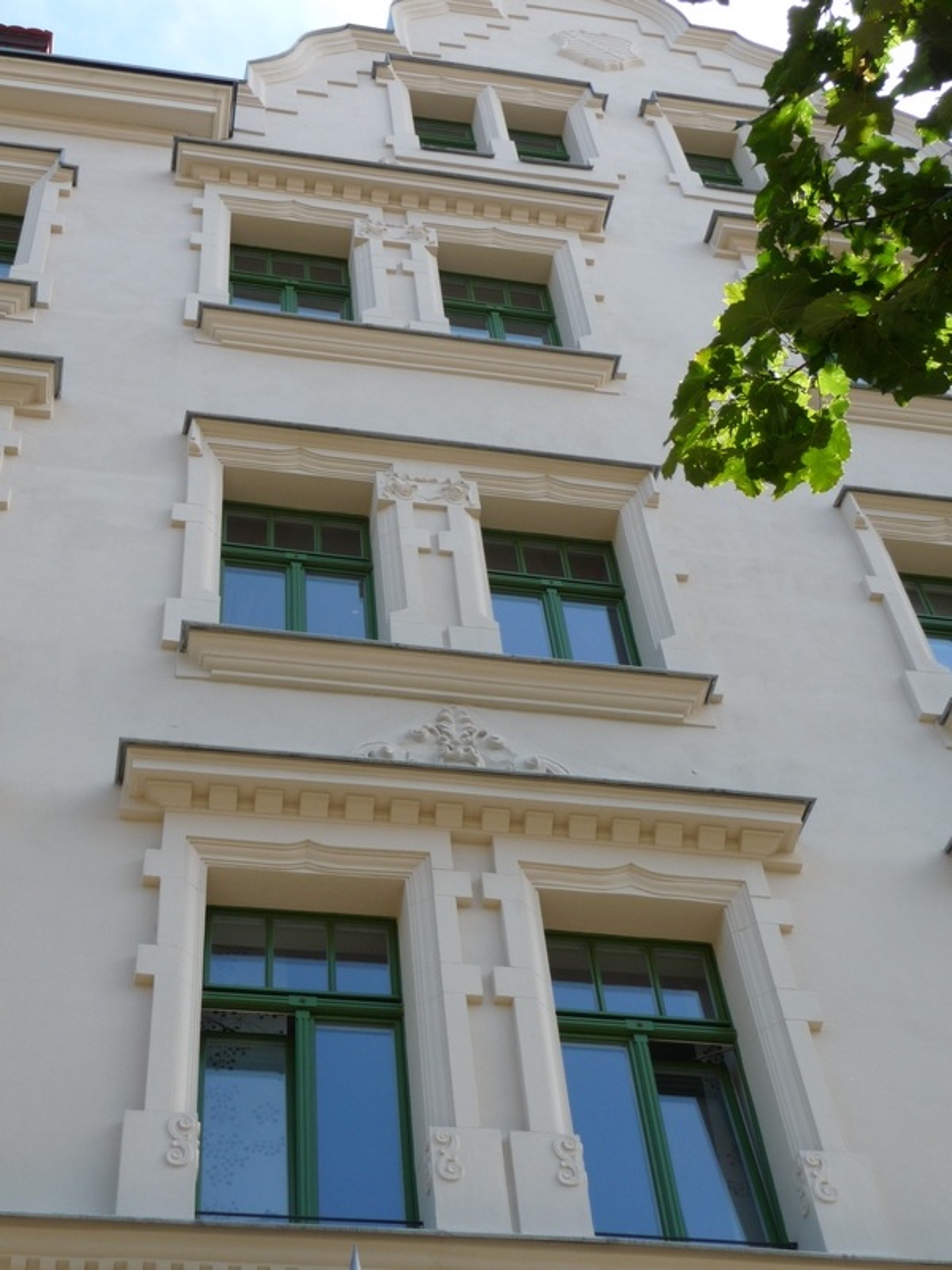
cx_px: 476
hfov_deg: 26.6
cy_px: 635
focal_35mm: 55
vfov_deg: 34.9
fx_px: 2017
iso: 100
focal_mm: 9.3
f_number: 4.3
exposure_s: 1/250
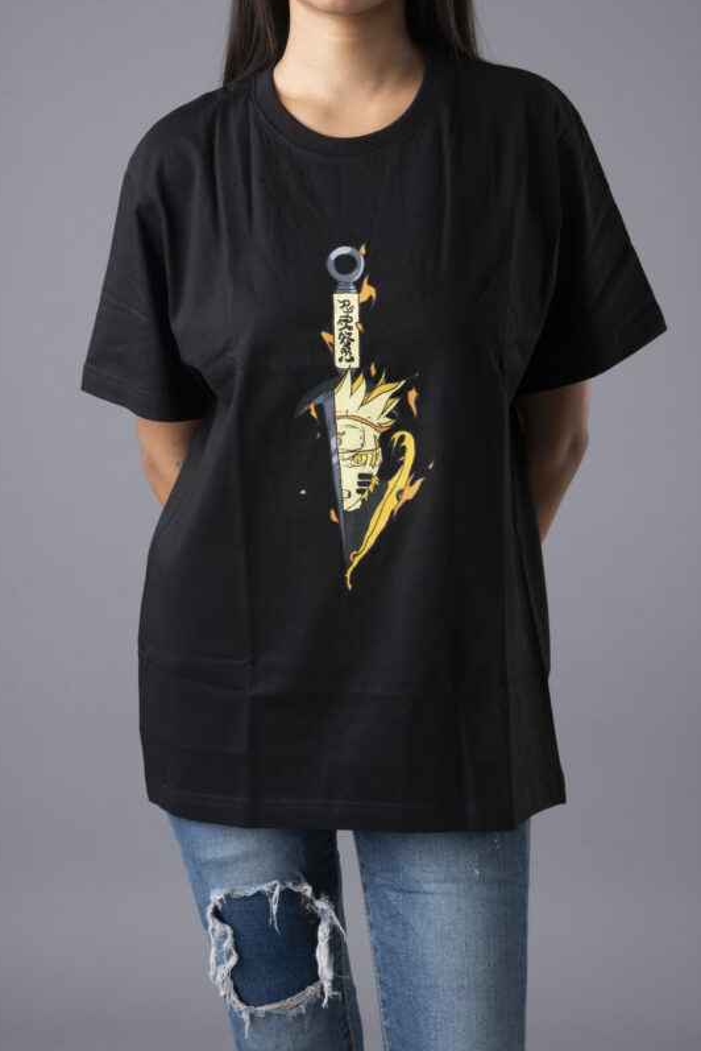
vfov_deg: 23.1
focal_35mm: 88
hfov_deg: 15.5
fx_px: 2568
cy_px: 504
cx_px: 386
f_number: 11
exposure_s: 1/160
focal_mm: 78
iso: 100
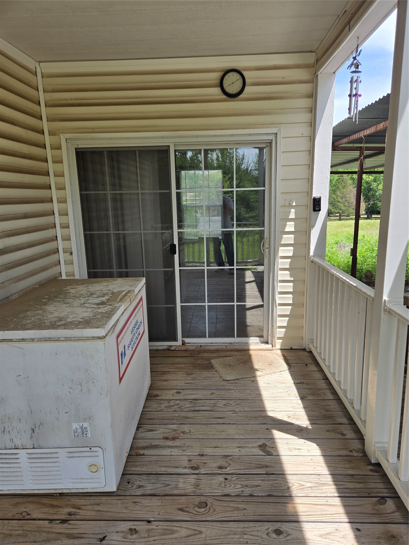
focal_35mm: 23
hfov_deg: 58.9
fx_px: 362
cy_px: 272
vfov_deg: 73.9
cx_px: 204
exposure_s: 1/890
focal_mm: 5.4
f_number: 1.8
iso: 25
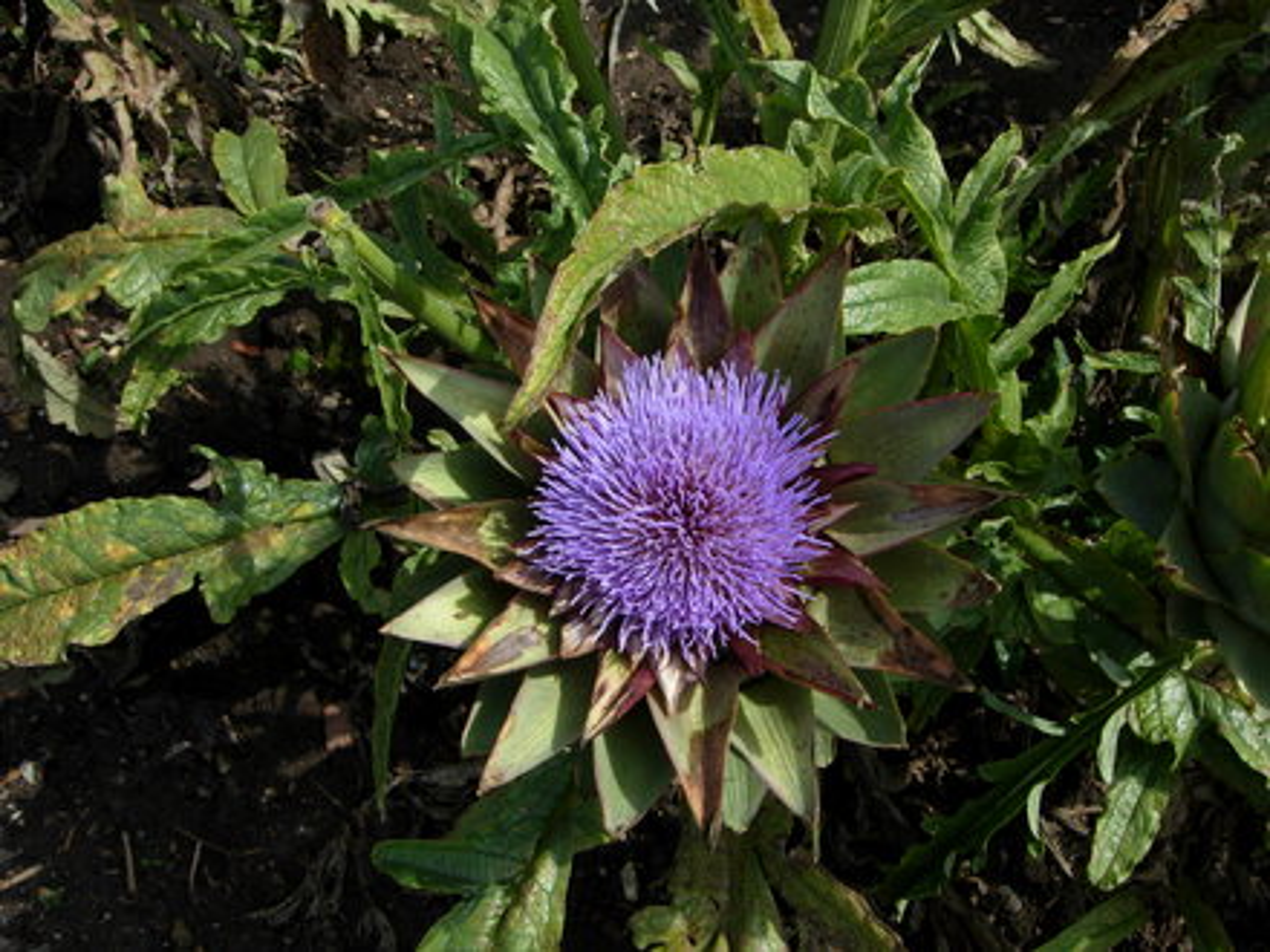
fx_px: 1321
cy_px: 476
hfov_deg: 51.4
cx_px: 635
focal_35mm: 36
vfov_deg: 39.7
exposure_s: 1/235
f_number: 6.1
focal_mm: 7.5
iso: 50
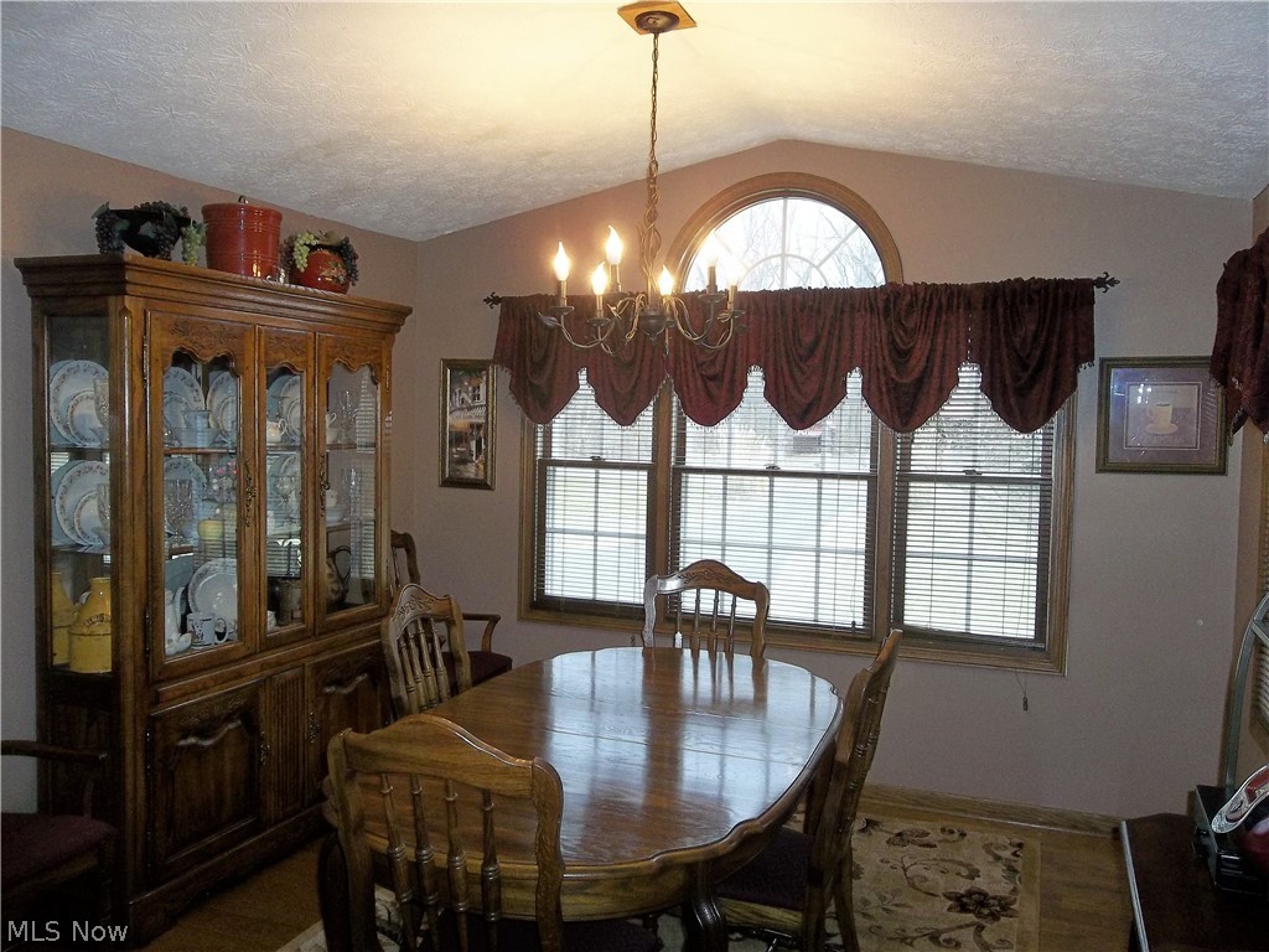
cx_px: 634
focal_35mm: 27
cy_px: 476
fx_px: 990
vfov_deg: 51.4
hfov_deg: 65.3
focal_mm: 4.9
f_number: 3.5
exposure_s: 1/40
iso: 160
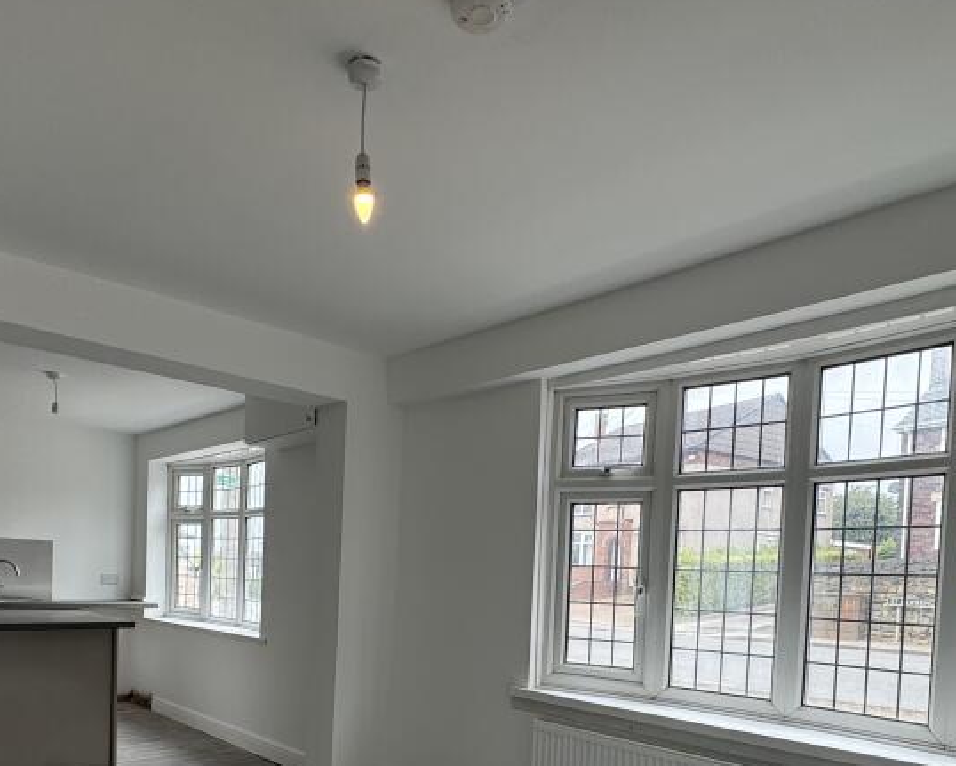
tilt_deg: -2.2
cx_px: 444
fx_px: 736
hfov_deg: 65.9
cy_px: 604
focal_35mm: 26
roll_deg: -2.2
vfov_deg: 51.8
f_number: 2.2
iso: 40
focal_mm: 2.22
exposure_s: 1/100
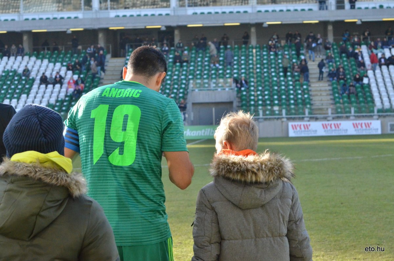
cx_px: 197
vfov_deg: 13.0
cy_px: 130
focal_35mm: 105
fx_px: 1147
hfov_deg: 19.5
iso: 3200
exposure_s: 1/1600
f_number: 10
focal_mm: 70
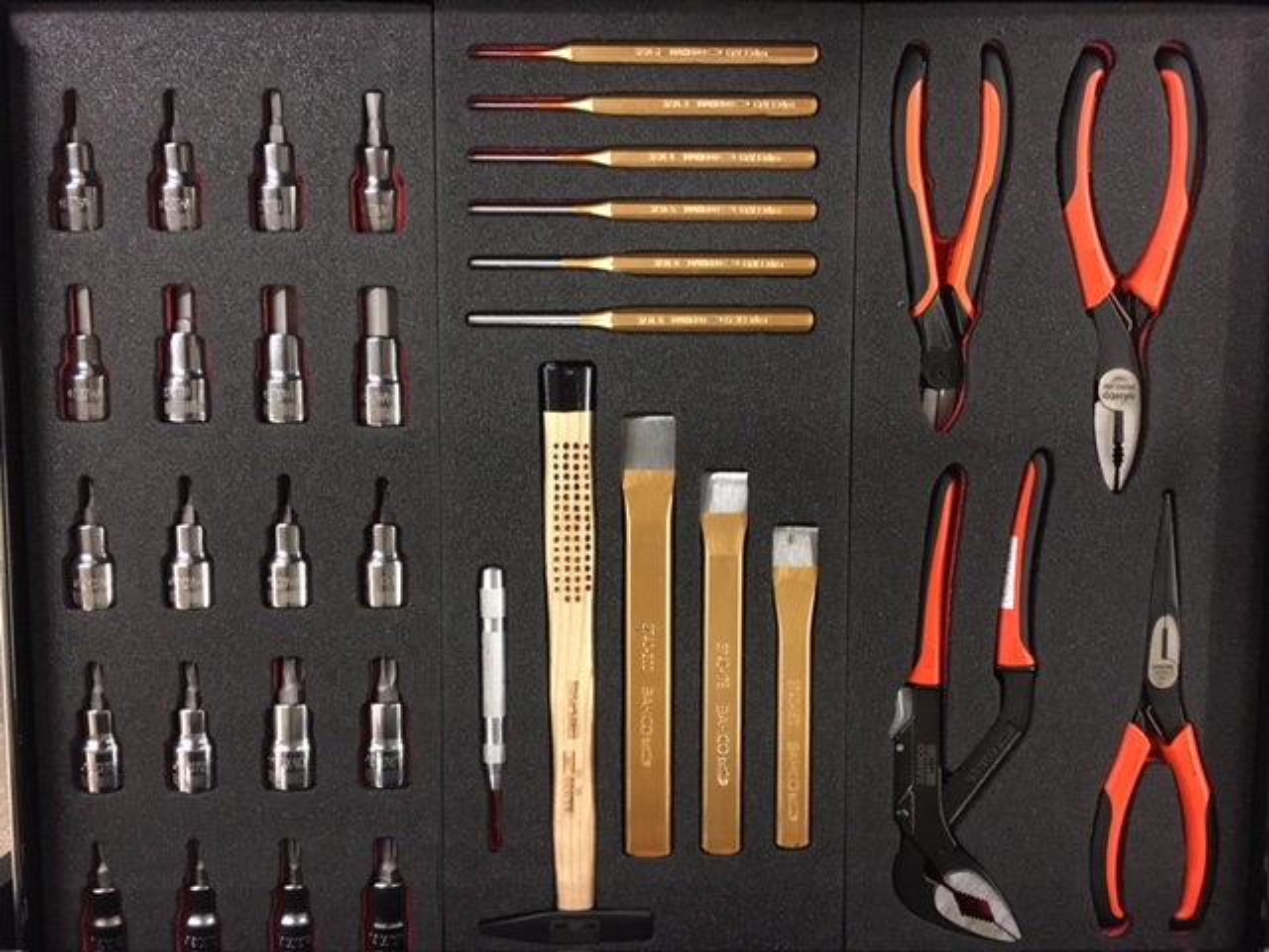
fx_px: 1063
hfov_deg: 61.7
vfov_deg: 48.2
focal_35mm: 29
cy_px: 476
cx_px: 634
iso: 200
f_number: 2.2
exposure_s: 1/17
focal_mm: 4.15
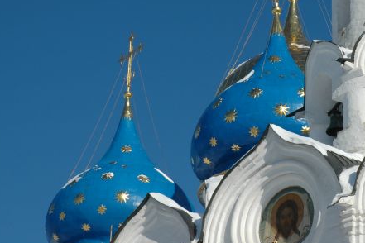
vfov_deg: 10.1
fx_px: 1367
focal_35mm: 135
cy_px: 50
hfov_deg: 15.2
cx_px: 259
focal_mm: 55
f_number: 16
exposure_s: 1/200
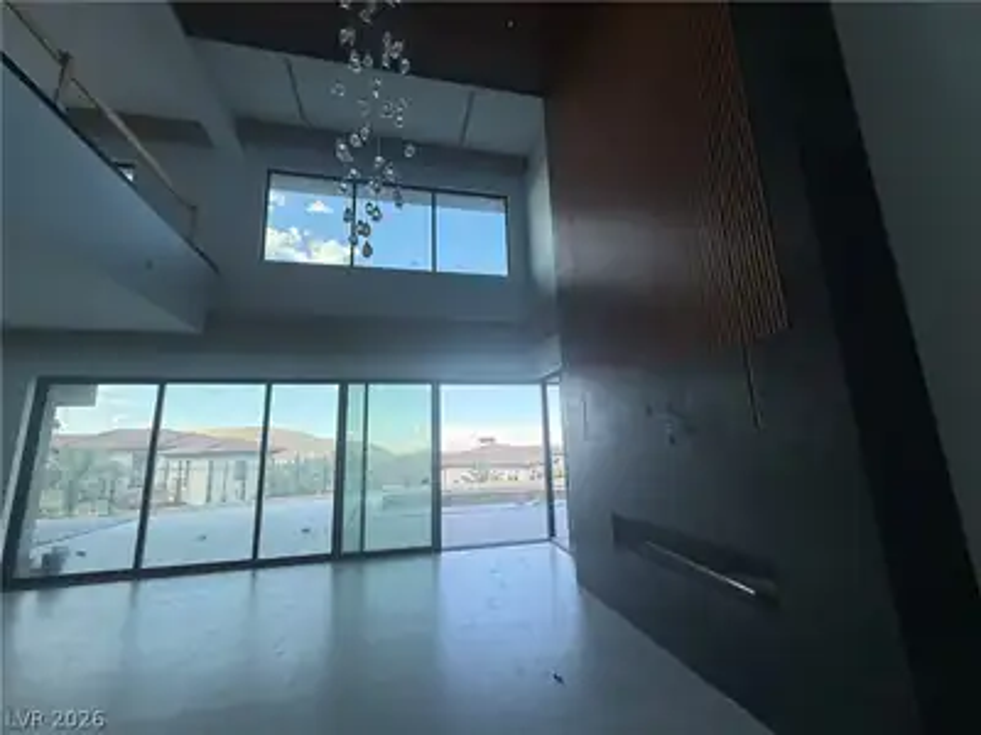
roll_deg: +2.0
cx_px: 490
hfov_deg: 102.1
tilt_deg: +11.3
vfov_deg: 85.7
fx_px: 397
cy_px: 368
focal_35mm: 14
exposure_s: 1/393
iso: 50
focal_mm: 2.22
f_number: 2.2
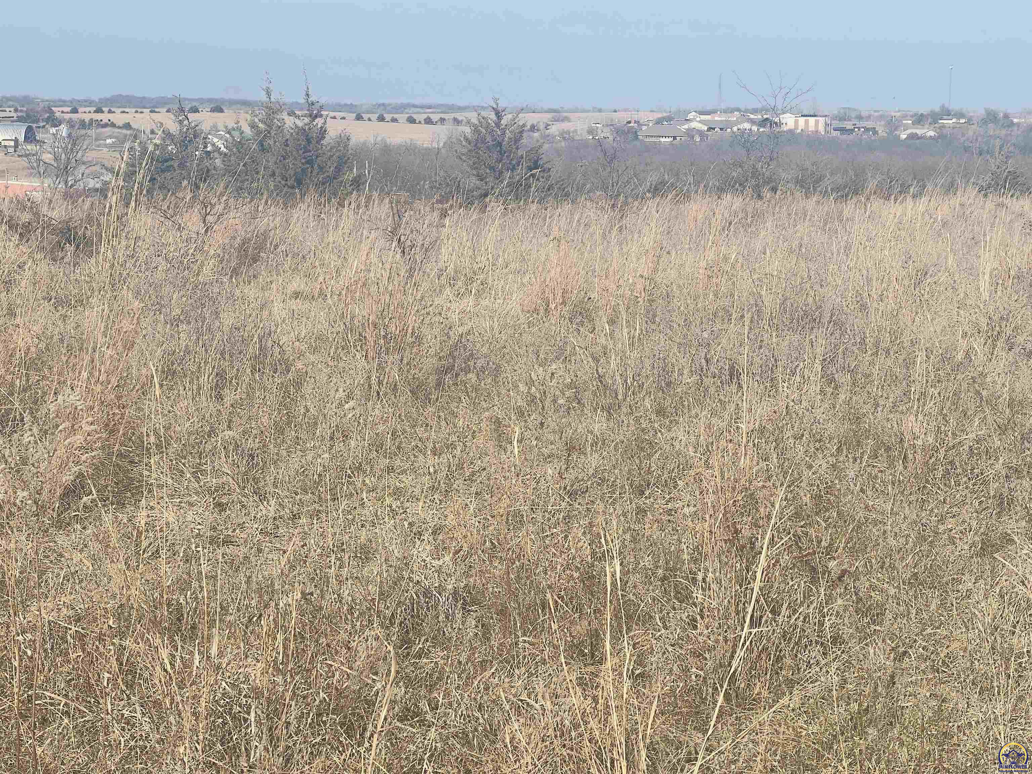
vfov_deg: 19.1
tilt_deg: -6.4
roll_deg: -1.5
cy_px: 387
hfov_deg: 25.3
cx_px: 516
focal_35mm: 77
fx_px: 2296
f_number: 2.8
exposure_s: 1/943
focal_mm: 9
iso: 32
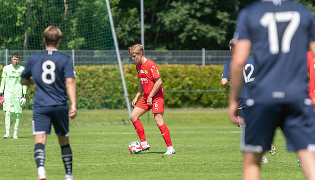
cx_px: 149
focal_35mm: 420
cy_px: 101
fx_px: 3518
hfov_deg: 5.1
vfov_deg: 2.9
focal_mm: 200
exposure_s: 1/2000
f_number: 3.2
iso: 200
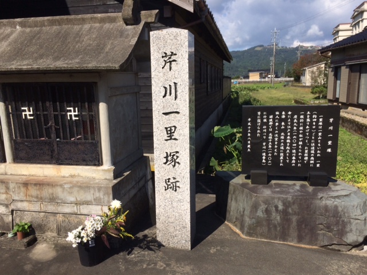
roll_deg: +1.0
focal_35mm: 29
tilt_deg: -10.8
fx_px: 307
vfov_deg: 48.2
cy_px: 138
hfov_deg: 61.7
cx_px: 184
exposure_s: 1/2740
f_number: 2.2
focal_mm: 4.15
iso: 32
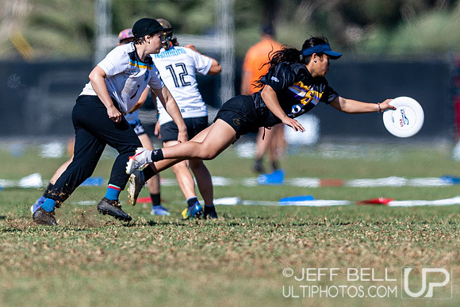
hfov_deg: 2.0
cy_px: 132
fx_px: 13368
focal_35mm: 1046
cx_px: 247
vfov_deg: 1.3
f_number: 2.8
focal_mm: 400
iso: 100
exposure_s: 1/2500
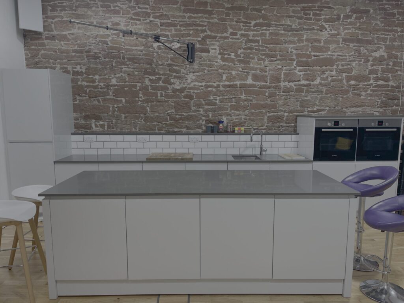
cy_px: 152
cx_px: 202
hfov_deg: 69.4
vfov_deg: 54.9
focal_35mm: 25
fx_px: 292
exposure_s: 1/100
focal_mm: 5.1
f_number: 1.6
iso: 64
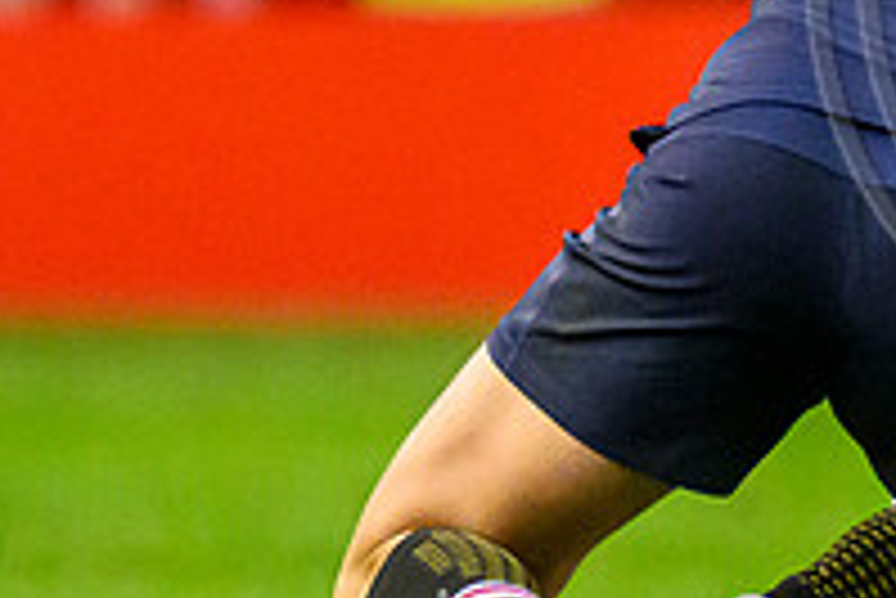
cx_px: 1881
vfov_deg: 0.4
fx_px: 77334
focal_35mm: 3105
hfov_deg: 0.7
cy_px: 337
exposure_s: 1/1000
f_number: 4
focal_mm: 560
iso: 10000
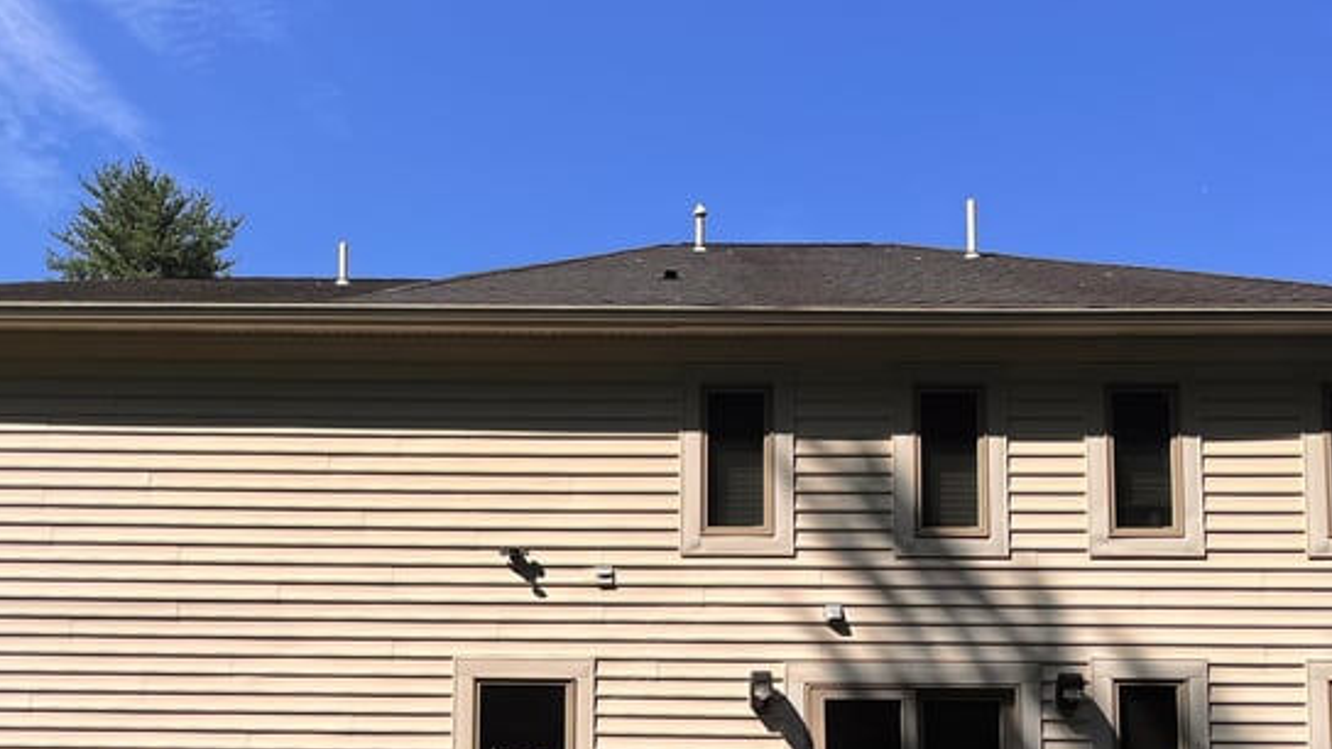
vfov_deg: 28.6
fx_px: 1413
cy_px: 663
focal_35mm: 40
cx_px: 529
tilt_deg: +6.4
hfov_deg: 50.1
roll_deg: -0.6
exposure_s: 1/4016
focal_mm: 5.1
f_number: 1.6
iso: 50
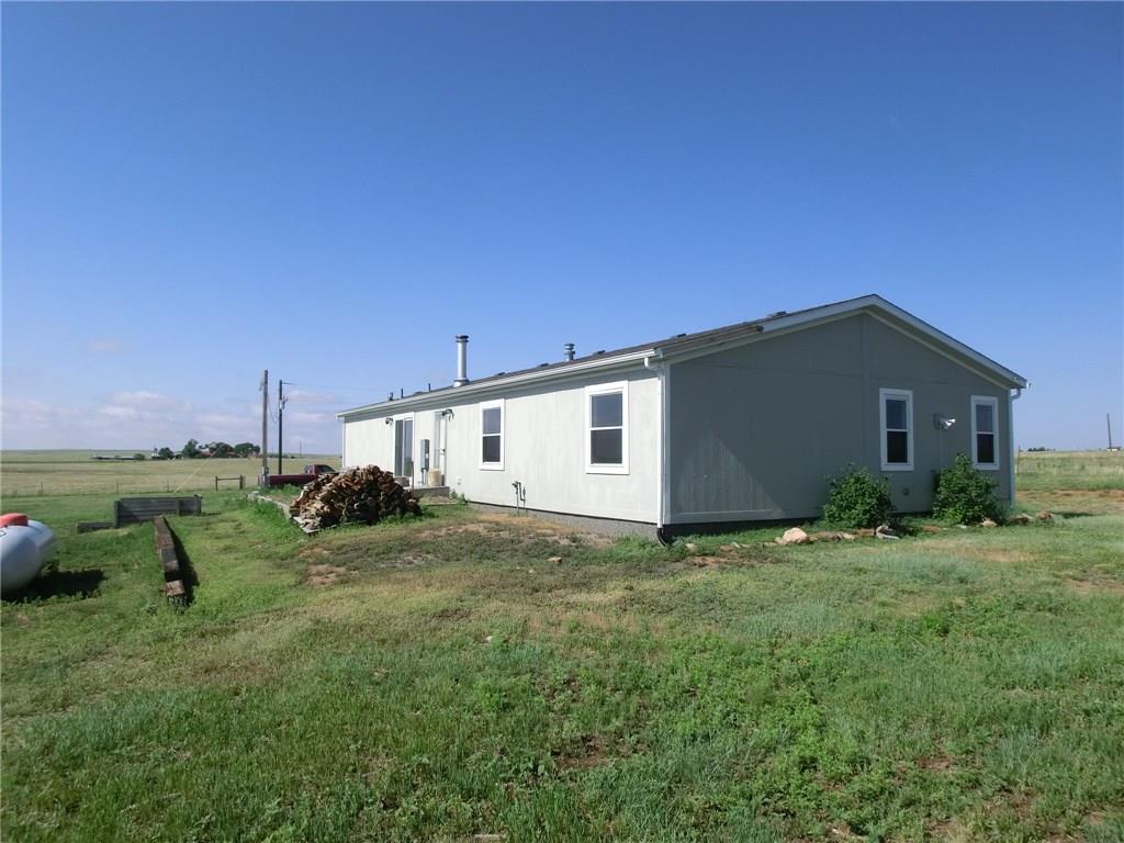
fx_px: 779
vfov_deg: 56.8
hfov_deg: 71.6
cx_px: 562
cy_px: 422
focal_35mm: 24
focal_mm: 4.24
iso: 80
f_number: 7.9
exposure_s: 1/200
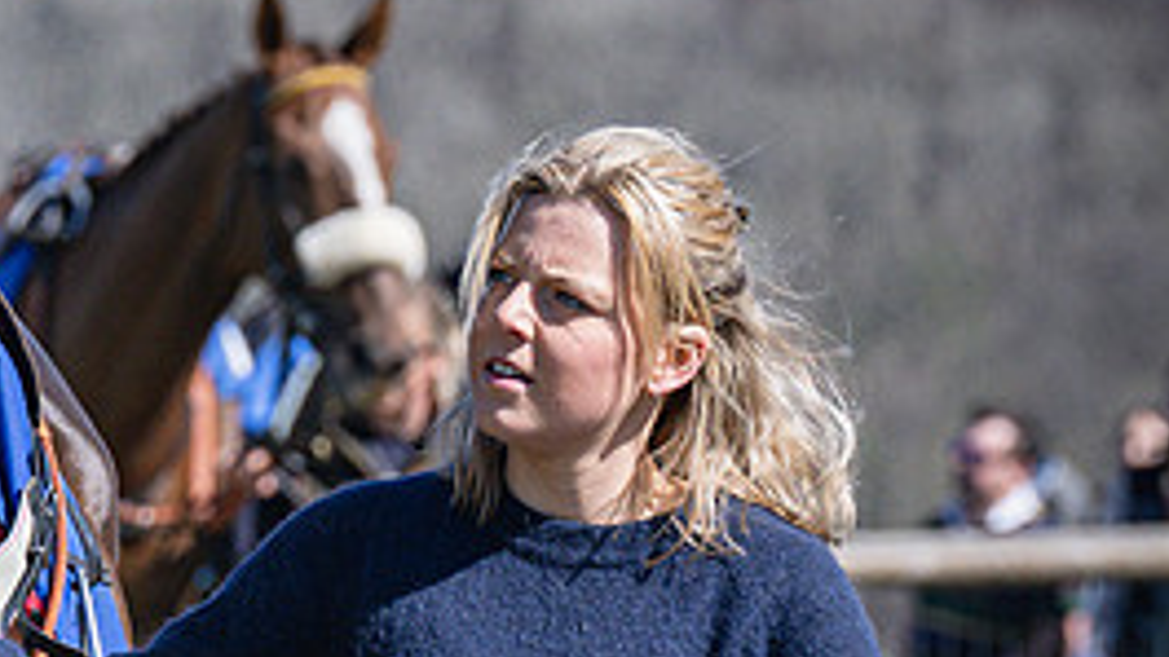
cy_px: 443
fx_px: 20704
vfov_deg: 1.8
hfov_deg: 3.2
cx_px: -238
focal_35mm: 668
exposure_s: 1/2000
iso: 450
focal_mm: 160
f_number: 5.6
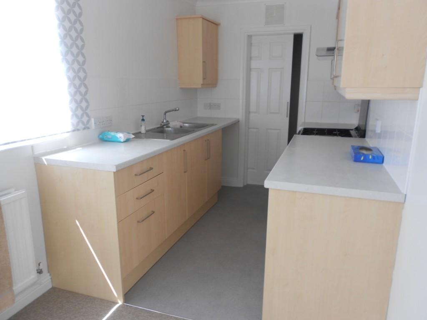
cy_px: 160
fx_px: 321
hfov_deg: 67.3
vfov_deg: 53.1
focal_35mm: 26
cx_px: 214
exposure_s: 1/40
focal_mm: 4.6
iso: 80
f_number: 3.2
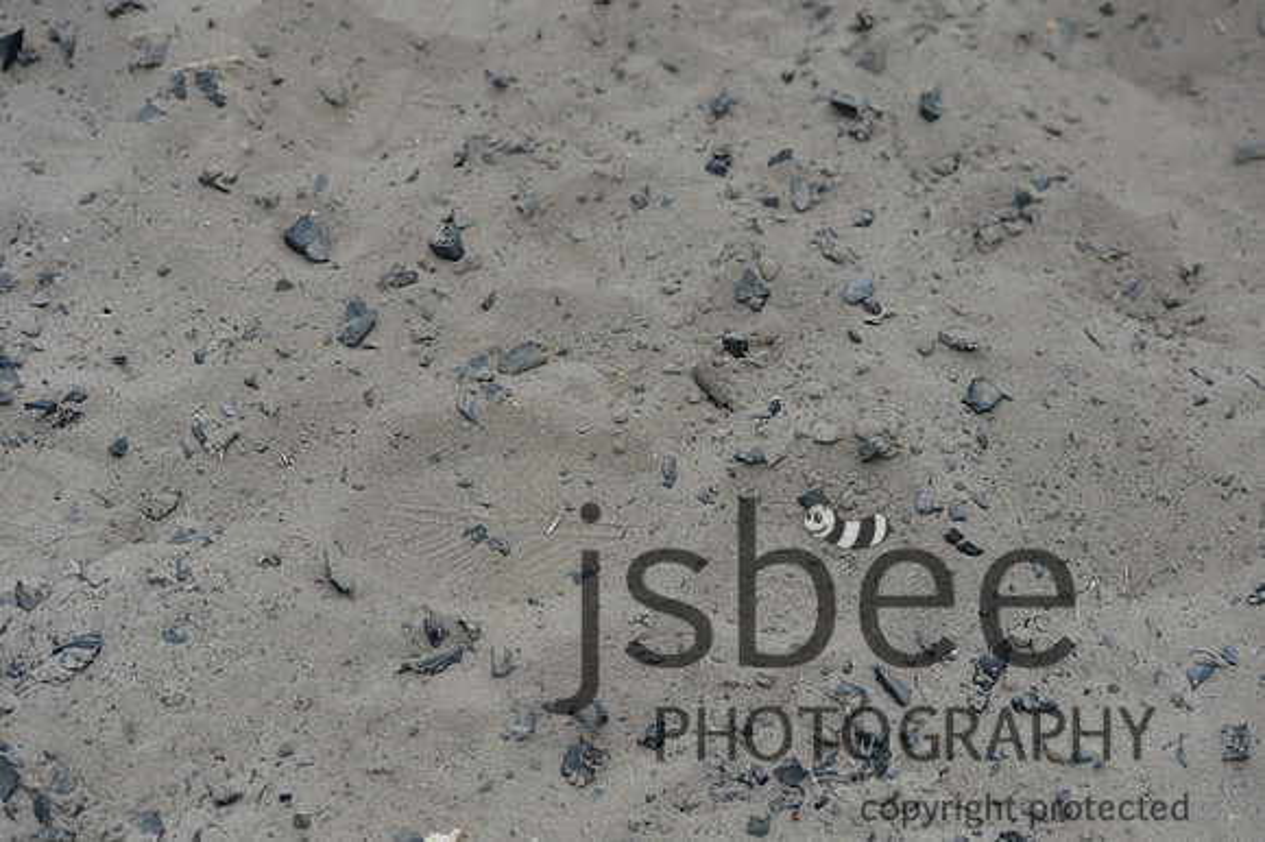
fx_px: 2809
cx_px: 632
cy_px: 421
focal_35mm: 80
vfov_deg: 17.0
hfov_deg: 25.4
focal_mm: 80
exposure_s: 1/1000
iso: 180
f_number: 4.5
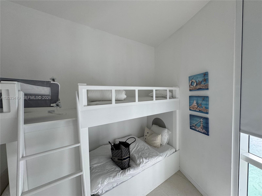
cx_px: 131
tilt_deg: -2.4
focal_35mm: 14
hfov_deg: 102.1
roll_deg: +1.5
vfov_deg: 85.7
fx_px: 106
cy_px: 98
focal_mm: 2.22
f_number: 2.2
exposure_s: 1/99
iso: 125
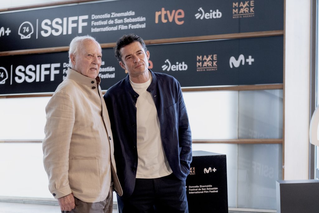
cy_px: 106
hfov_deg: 18.9
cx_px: 160
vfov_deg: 12.7
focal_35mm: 108
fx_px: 957
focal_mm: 72
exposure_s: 1/250
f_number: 4.5
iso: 640
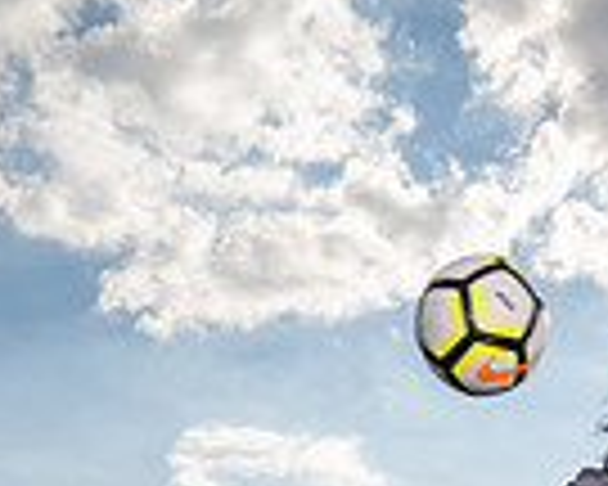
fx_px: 1637
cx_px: 563
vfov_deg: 14.0
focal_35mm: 91
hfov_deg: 20.5
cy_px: 999
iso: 200
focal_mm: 29
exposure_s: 1/500
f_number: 7.1
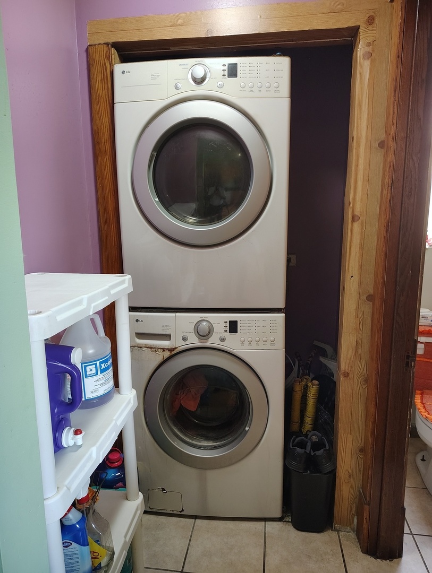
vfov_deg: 71.5
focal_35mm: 24
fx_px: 398
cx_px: 216
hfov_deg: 56.9
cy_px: 286
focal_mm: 5.56
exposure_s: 1/60
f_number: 1.8
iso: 1450
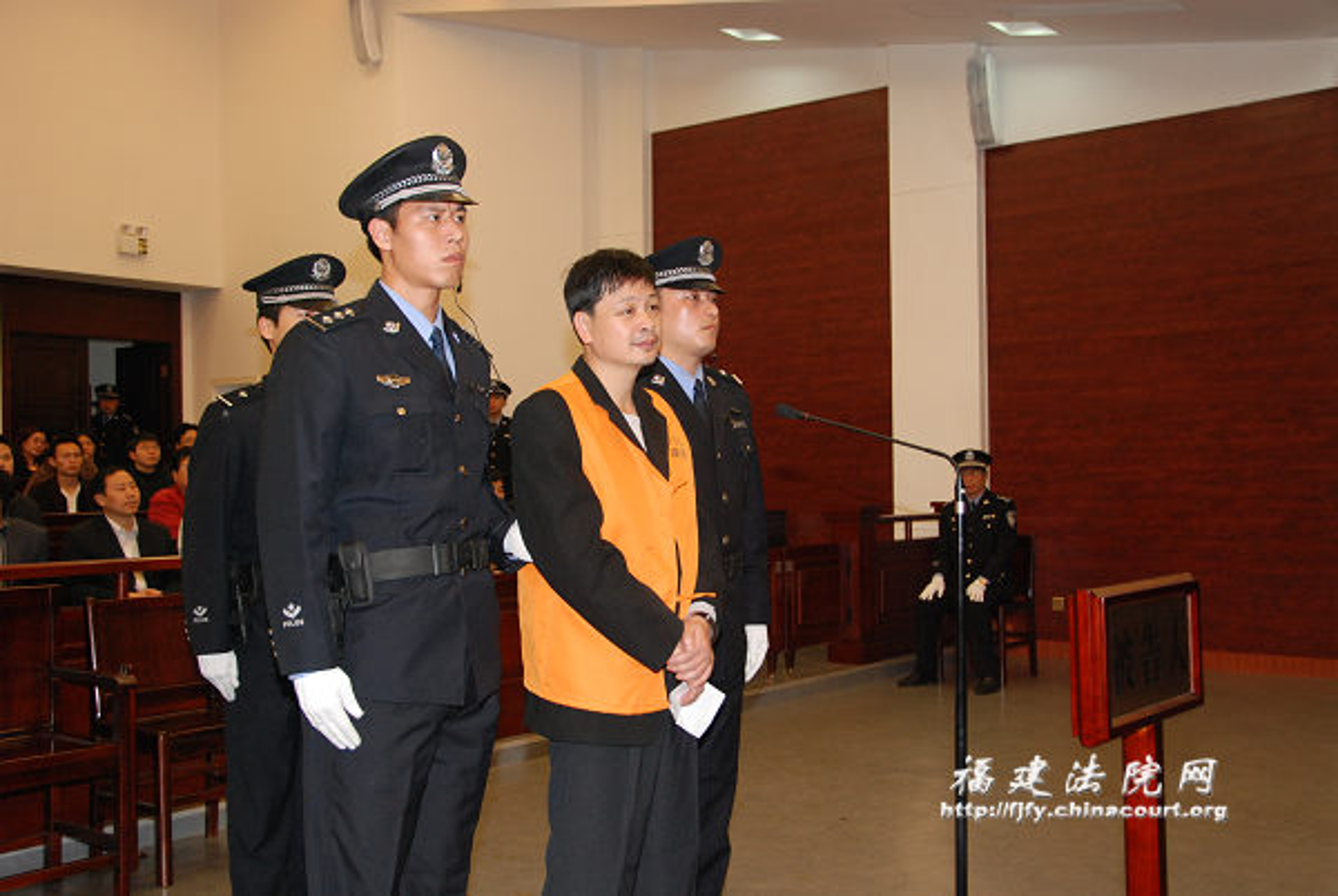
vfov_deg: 34.3
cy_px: 448
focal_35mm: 39
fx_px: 1452
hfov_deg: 49.5
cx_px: 669
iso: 800
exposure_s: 1/80
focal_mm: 26
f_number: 4
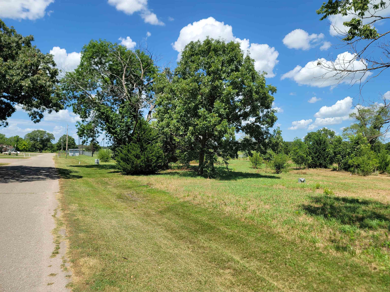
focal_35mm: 25
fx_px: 282
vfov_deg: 54.9
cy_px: 146
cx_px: 195
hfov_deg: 69.4
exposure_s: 1/917
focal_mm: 7
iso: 20
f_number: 1.8
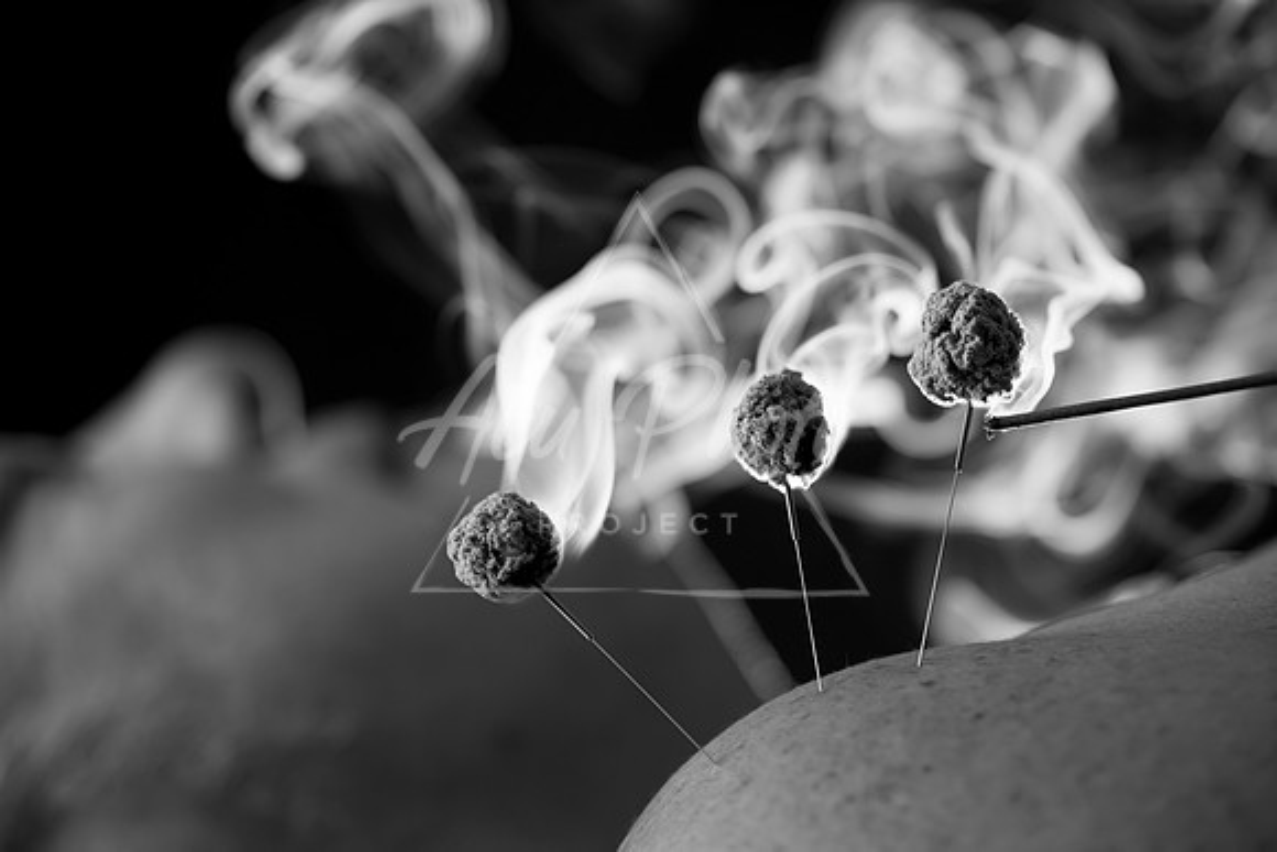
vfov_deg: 13.0
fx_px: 3725
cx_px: 638
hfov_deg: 19.5
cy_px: 426
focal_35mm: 105
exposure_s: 1/200
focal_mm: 105
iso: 800
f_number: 5
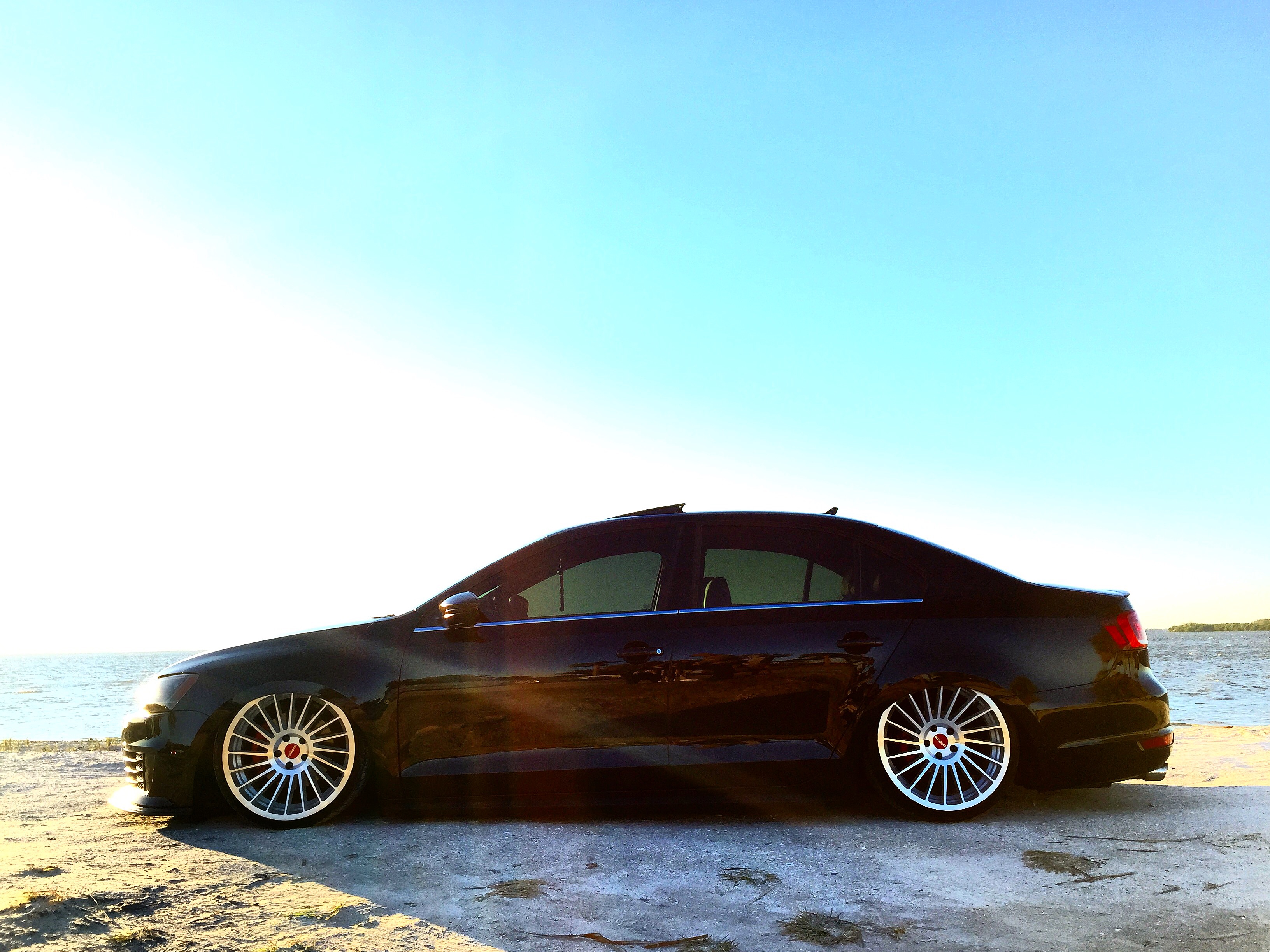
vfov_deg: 48.2
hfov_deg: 61.7
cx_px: 635
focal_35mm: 29
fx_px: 1064
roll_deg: -0.7
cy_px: 476
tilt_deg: +8.8
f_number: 2.2
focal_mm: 4.15
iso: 32
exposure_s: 1/476
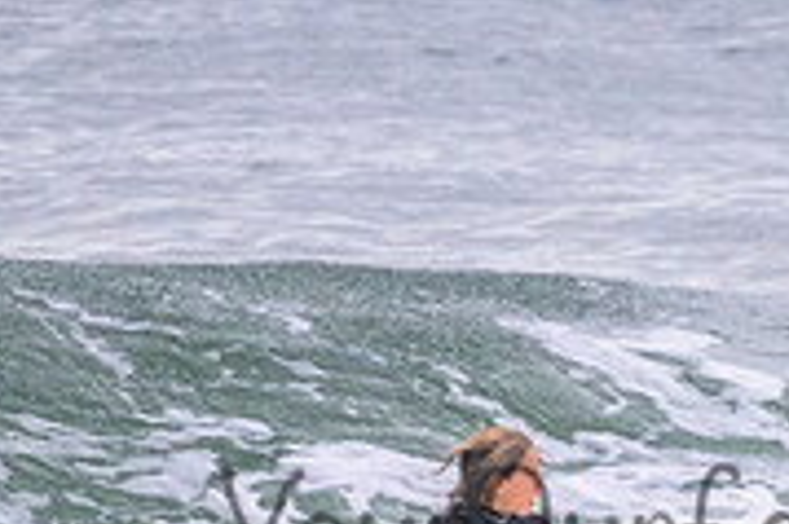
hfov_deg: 0.8
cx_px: 674
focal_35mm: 2599
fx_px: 56908
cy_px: 495
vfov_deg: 0.5
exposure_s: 1/2000
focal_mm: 800
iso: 3600
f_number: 11
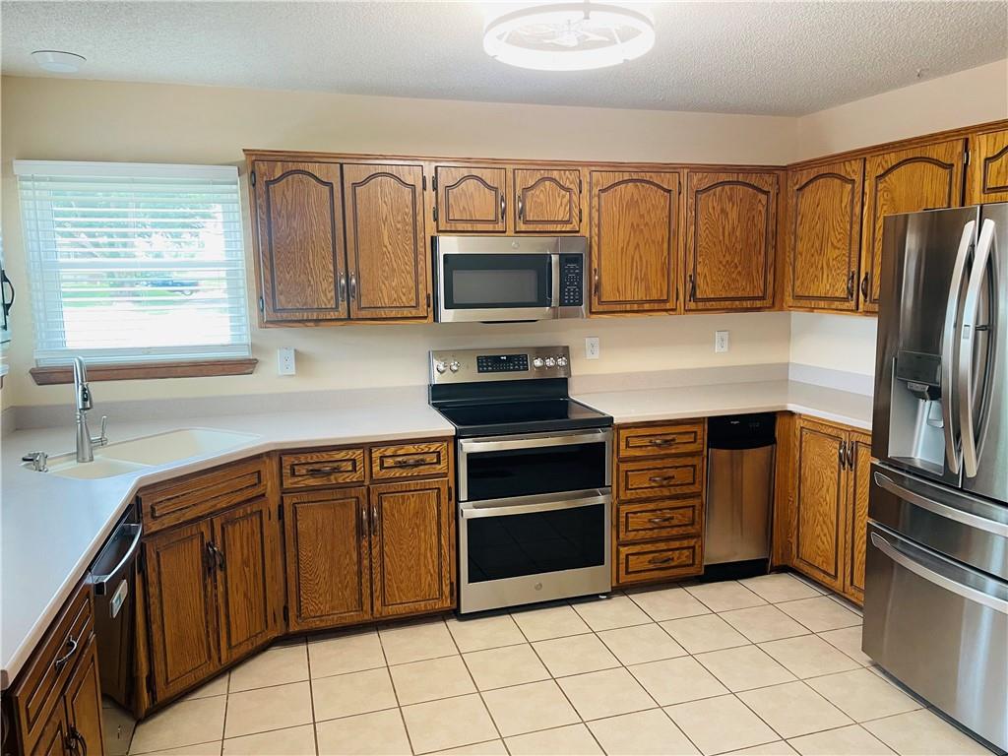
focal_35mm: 26
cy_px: 378
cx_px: 504
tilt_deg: -8.4
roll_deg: +1.5
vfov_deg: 53.1
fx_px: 757
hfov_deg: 67.3
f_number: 1.6
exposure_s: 1/60
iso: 100
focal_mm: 4.2
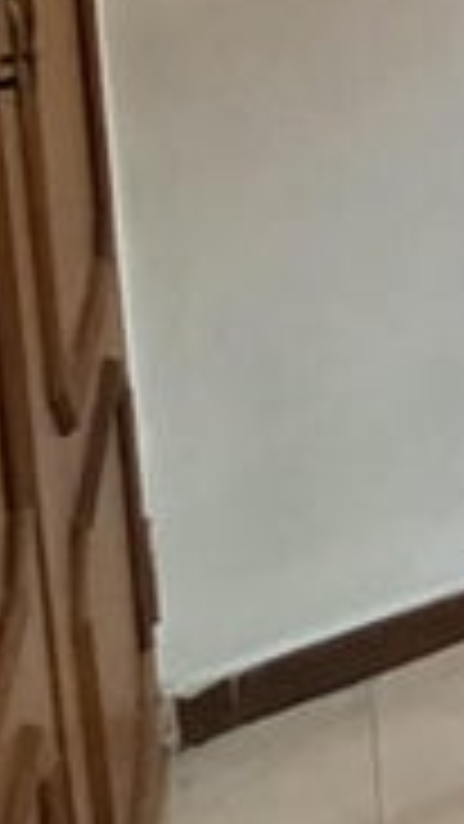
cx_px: 1588
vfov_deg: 25.9
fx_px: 1443
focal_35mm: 66
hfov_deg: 9.8
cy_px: -320
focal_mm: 1.74
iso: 160
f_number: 2.2
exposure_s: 1/40
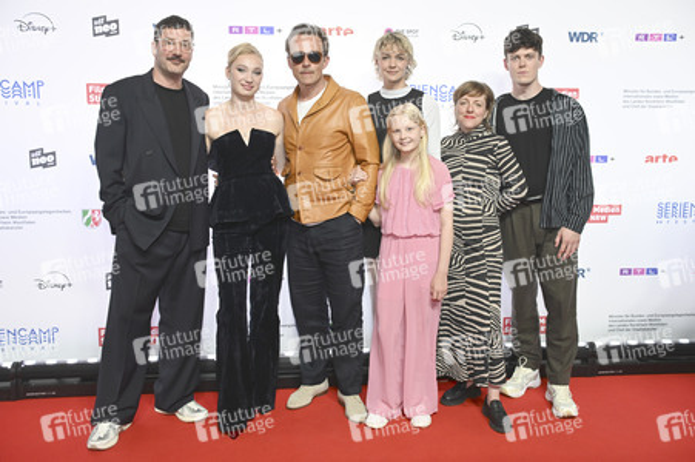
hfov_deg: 54.5
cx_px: 348
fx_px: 675
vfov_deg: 37.8
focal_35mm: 35
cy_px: 231
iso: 1250
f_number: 4.5
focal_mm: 35
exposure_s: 1/200
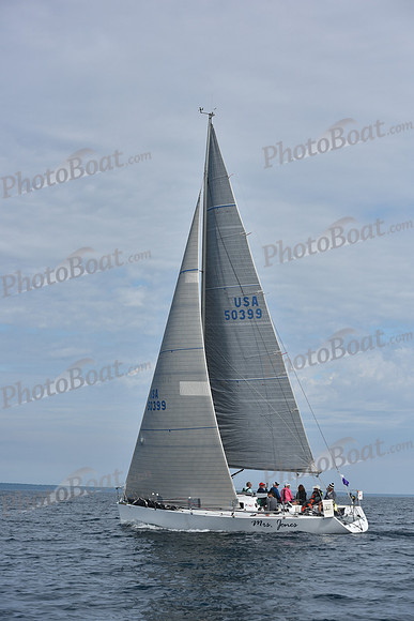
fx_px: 1207
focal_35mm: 70
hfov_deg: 19.5
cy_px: 310
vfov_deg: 28.8
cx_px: 207
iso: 250
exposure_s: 1/1600
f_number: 7.1
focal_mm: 70
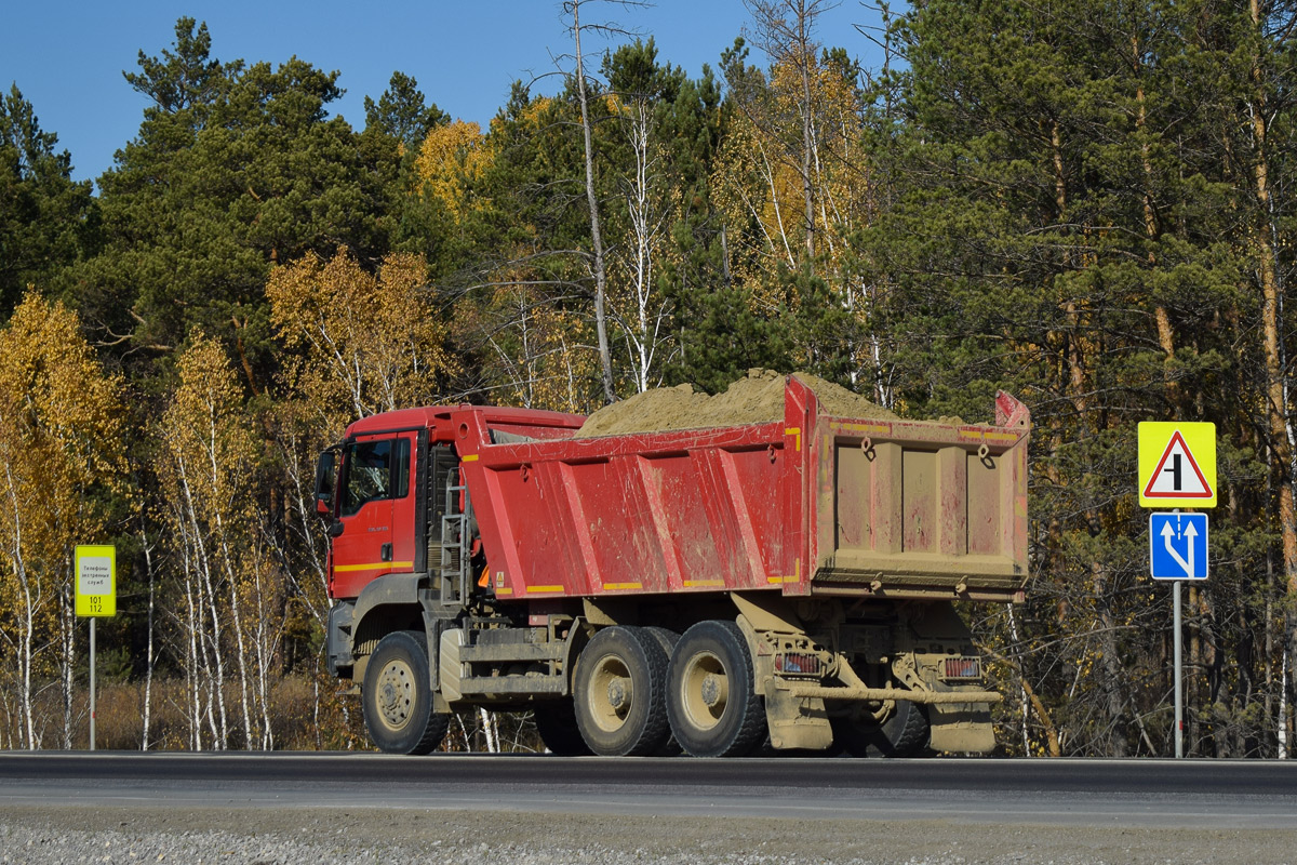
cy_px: 432
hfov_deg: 24.6
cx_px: 648
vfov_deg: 16.6
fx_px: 2972
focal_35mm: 82
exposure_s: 1/1000
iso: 100
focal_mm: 55
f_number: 5.6
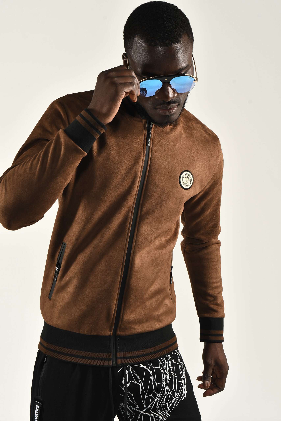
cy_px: 210
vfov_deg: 33.4
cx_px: 140
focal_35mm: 60
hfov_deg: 22.6
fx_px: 702
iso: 160
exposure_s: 1/125
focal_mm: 40
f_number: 10
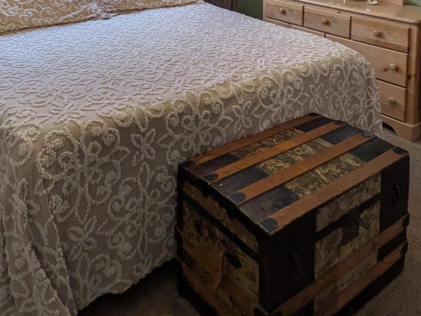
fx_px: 450
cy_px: -44
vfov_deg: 33.1
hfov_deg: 49.9
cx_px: 171
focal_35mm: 37
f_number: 2.2
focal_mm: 1.83
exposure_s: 1/40
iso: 50
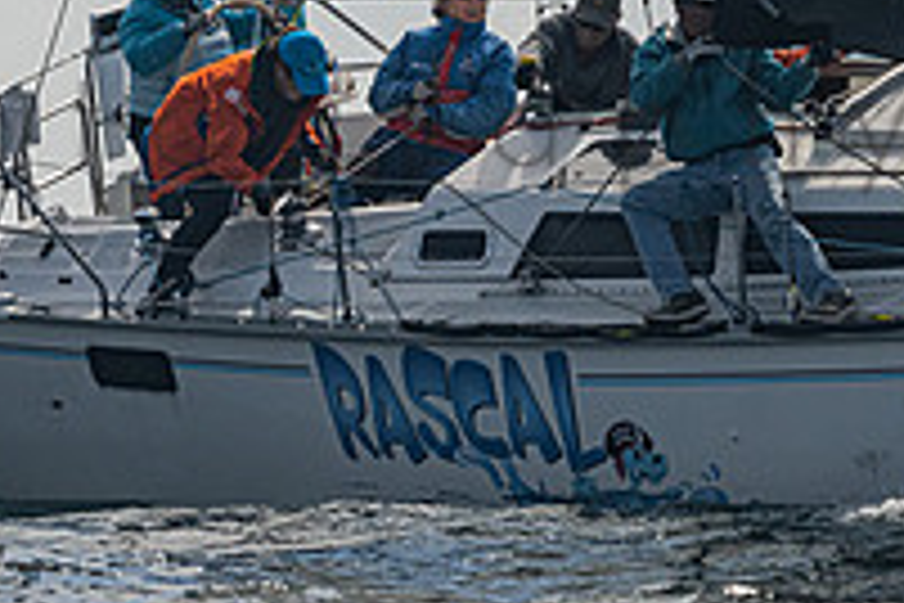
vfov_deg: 1.4
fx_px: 24155
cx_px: 386
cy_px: -394
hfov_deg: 2.1
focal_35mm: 962
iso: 320
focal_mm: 260
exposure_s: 1/5000
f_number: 6.3
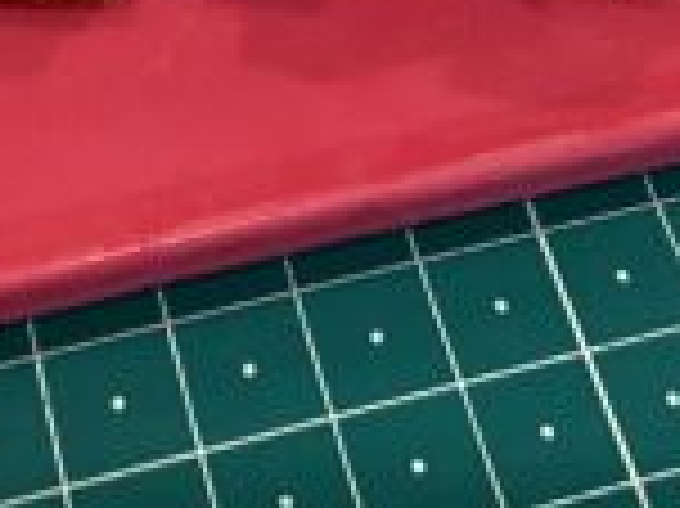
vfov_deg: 11.9
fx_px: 2257
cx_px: 308
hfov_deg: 17.1
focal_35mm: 115
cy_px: -382
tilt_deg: -46.8
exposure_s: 1/33
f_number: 1.8
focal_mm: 4.25
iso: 500
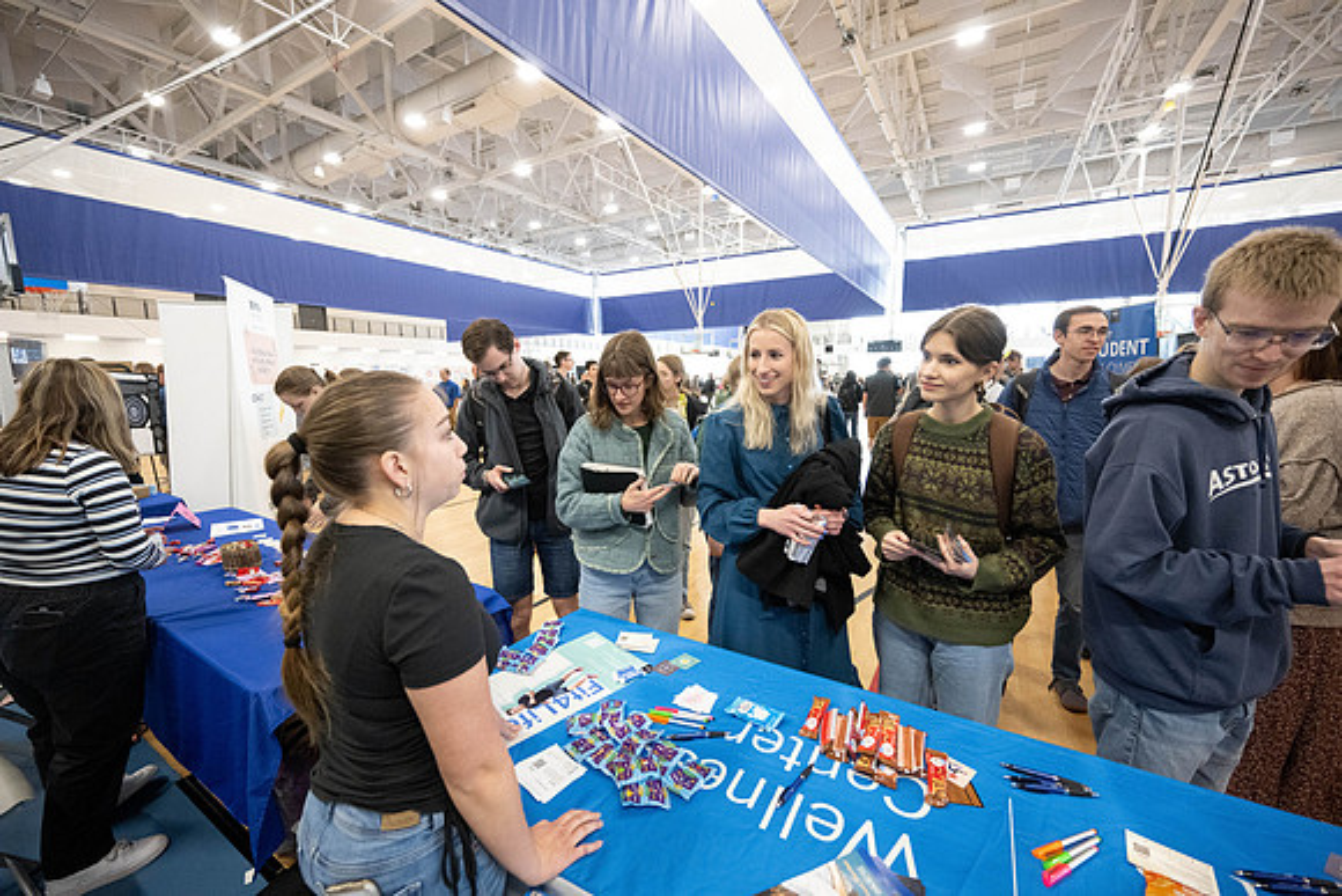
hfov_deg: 104.2
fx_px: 522
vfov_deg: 81.2
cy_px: 448
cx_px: 671
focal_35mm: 14
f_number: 4
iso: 5000
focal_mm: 14
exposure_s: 1/250
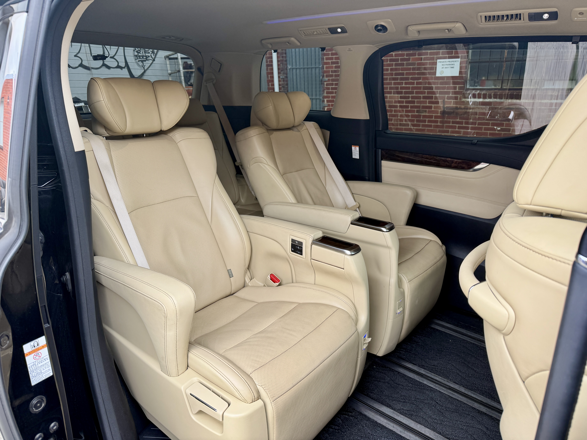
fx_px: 407
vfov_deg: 56.8
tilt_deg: -20.6
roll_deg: +2.8
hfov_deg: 71.6
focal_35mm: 24
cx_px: 294
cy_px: 220
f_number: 1.78
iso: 64
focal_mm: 6.76
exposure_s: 1/236
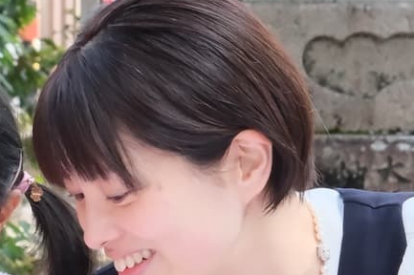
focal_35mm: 283
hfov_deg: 7.2
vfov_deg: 4.8
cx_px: -53
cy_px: 217
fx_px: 3252
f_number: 10
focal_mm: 56.5
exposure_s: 1/125
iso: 1600
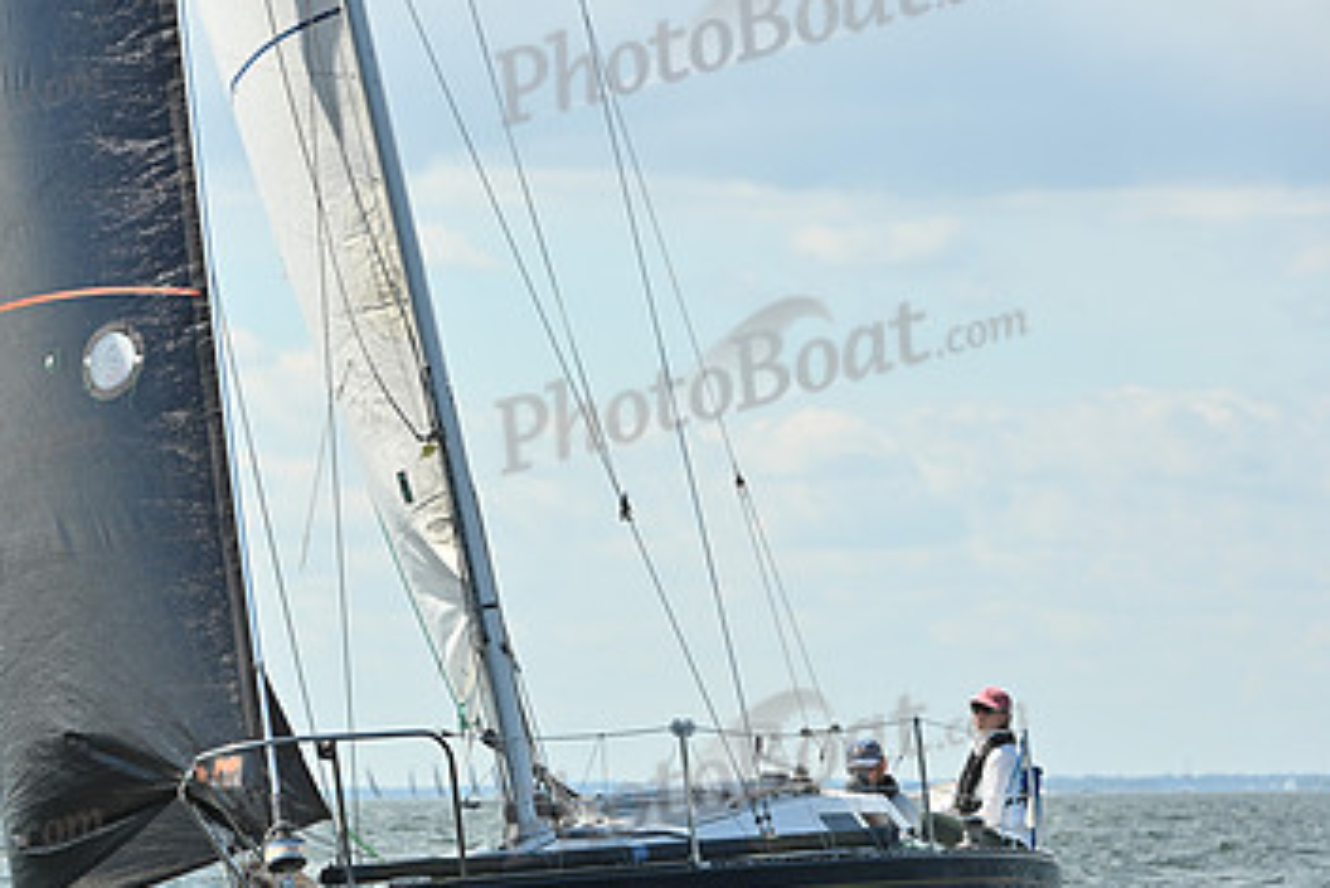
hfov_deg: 8.3
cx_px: 302
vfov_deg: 5.6
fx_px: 9129
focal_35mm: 247
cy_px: 625
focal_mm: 150
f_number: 7.1
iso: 250
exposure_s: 1/1250
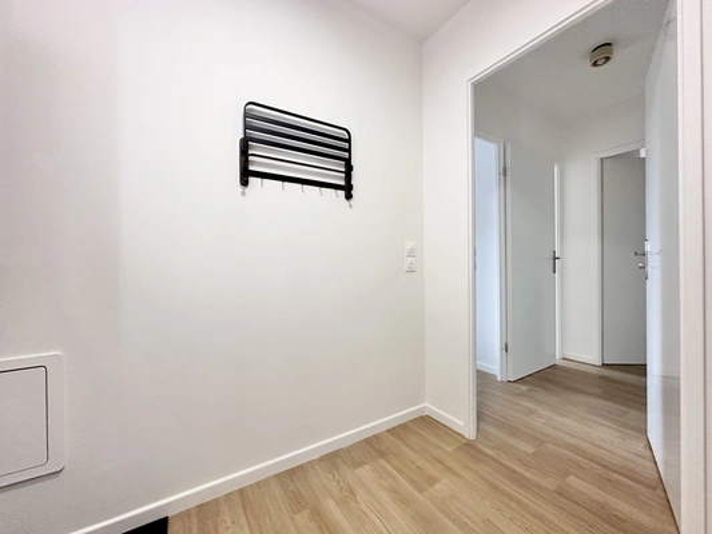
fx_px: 288
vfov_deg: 85.7
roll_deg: +0.5
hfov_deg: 102.1
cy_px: 267
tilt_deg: +0.2
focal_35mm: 14
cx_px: 356
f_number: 2.2
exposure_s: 1/100
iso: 200
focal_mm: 2.22
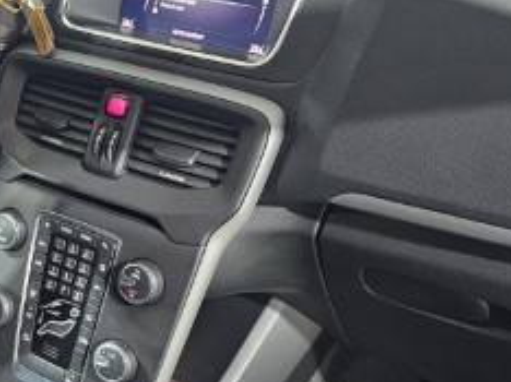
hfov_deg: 28.0
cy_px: 275
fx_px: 929
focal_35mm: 63
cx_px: -52
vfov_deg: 23.1
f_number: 1.7
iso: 640
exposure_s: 1/25
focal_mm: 6.3
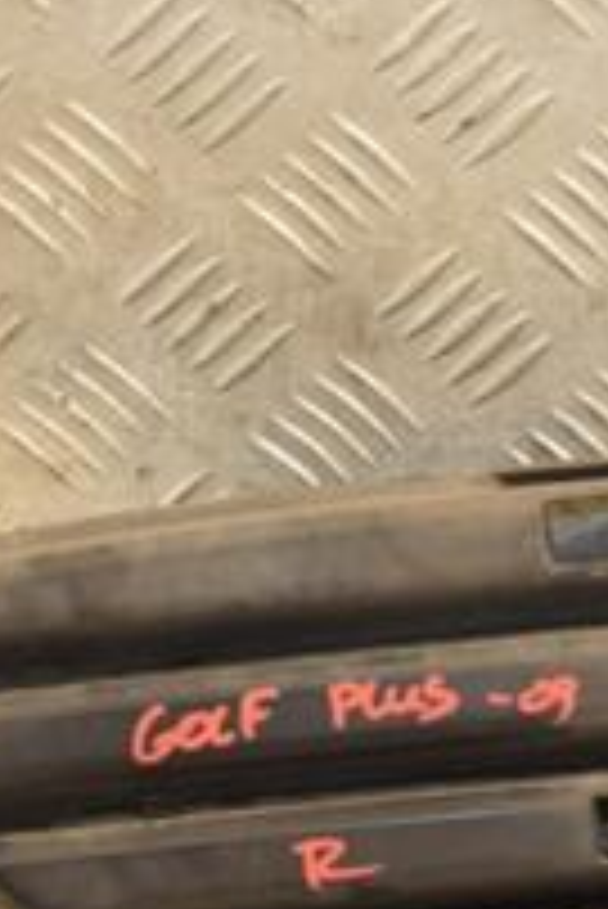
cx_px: 644
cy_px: 504
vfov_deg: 12.1
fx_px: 4274
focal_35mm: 169
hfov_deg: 8.1
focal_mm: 38
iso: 800
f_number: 5
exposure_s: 1/125
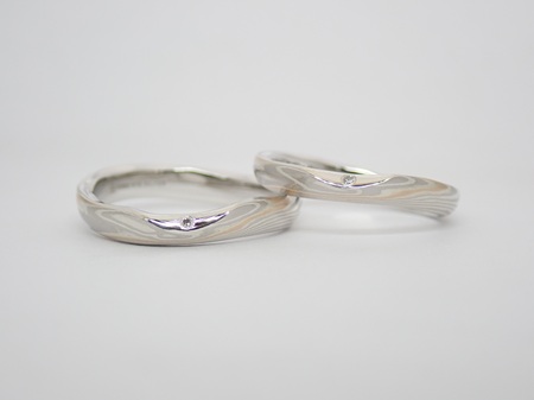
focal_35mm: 77
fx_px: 1187
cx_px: 267
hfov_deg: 25.3
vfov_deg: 19.1
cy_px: 200
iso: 200
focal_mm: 13.65
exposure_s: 1/125
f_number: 4.1
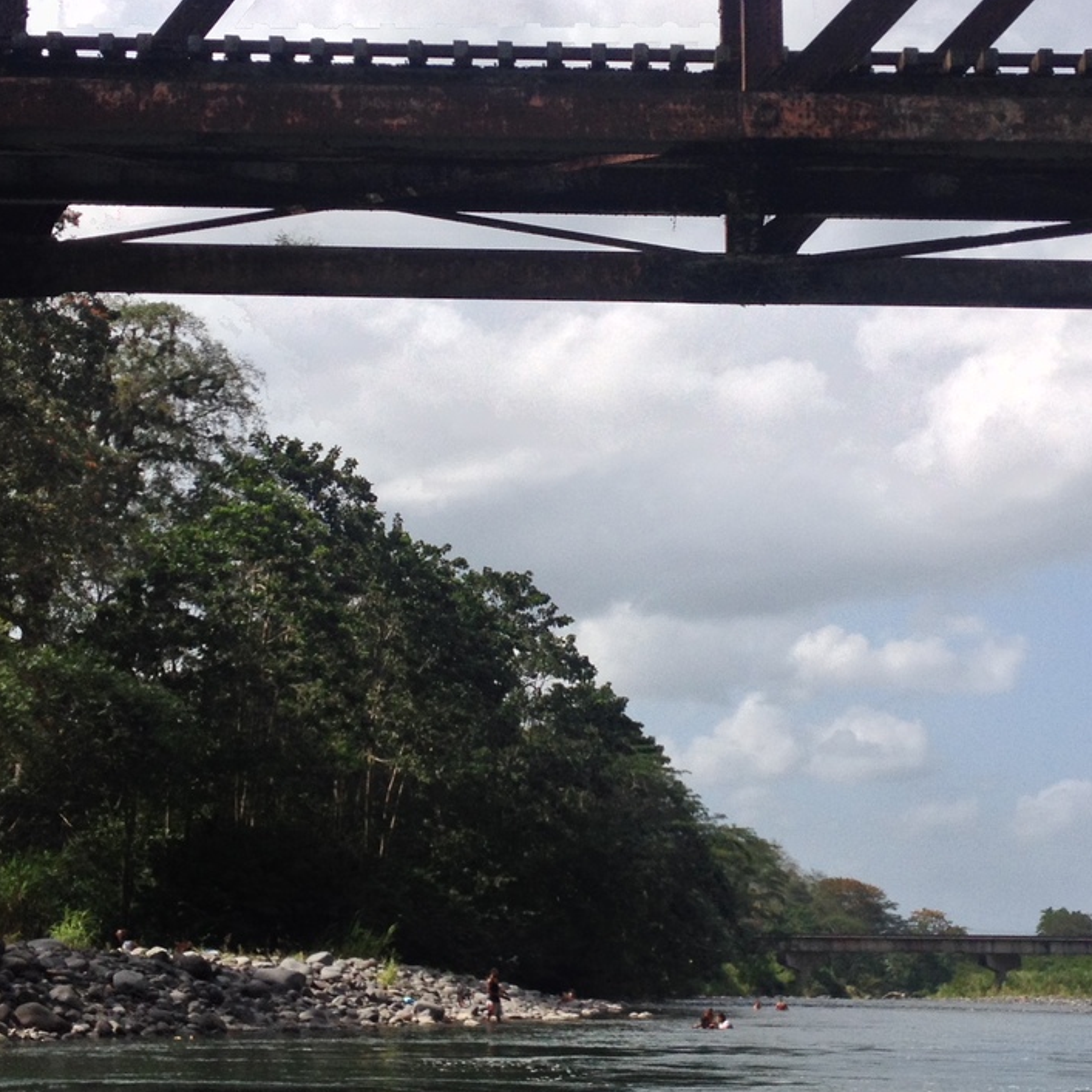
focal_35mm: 70
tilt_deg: +12.8
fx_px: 2498
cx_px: 615
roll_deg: -1.7
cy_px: 451
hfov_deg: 24.6
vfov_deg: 24.6
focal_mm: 4.28
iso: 50
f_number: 2.4
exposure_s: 1/2632
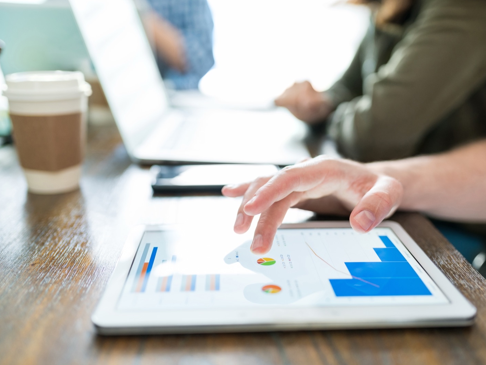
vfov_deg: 37.7
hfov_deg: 48.9
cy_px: 182
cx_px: 259
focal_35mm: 38
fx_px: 534
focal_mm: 35
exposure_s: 1/100
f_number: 1.8
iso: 800
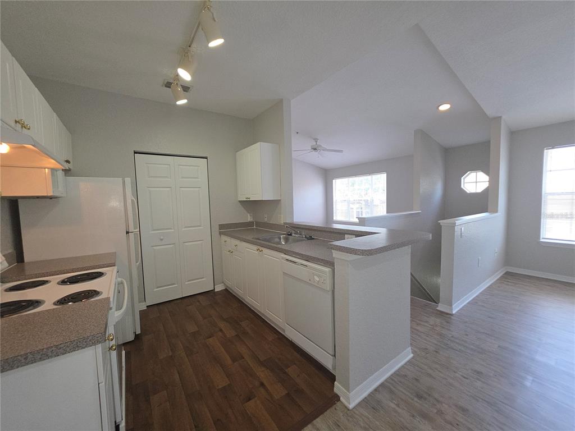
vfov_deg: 89.9
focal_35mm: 13
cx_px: 288
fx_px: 216
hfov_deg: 106.2
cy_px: 216
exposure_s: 1/60
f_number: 1.9
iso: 80
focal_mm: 2.2
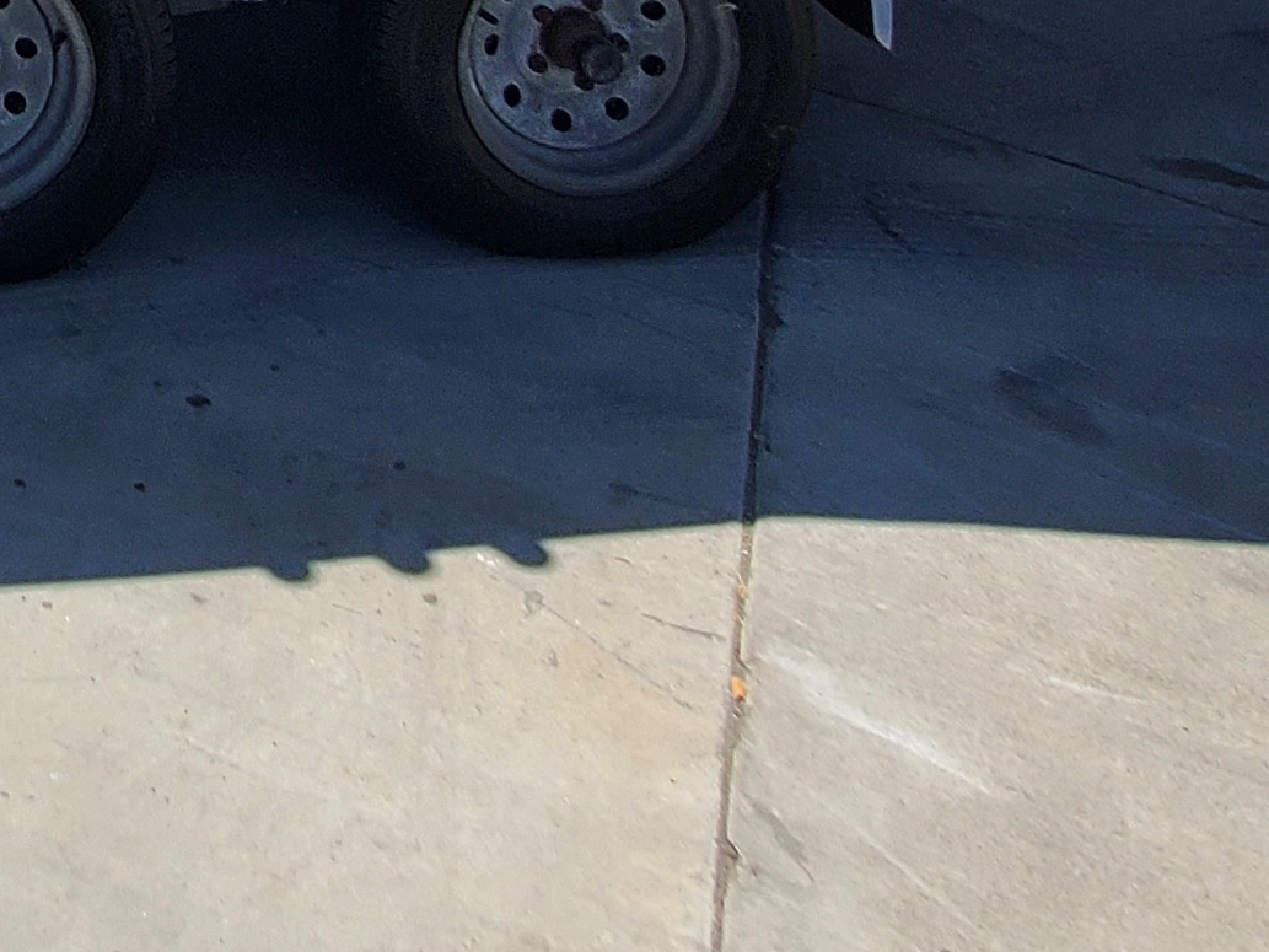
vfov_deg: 19.4
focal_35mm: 58
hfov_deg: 26.3
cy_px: -725
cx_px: -518
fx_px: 2126
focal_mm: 1.8
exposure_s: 1/1276
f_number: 2.2
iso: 50
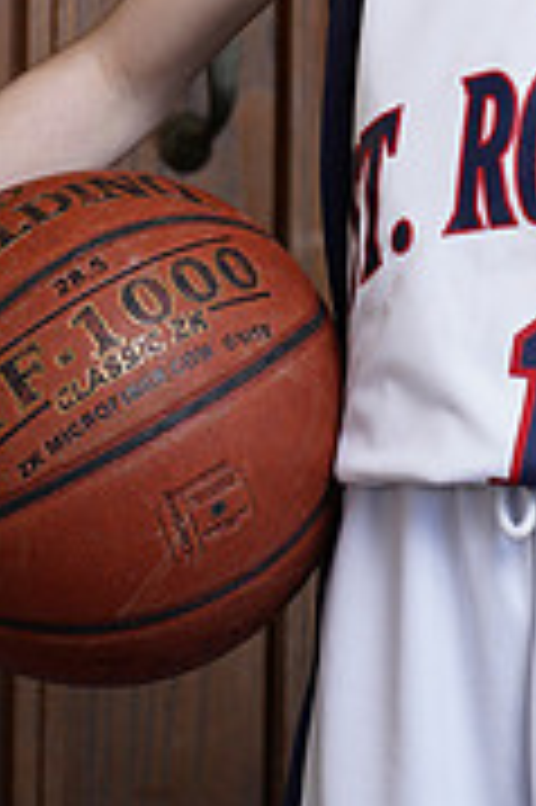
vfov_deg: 7.4
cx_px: 577
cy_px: -180
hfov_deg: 5.0
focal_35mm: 275
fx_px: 6153
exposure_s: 1/125
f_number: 5.6
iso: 200
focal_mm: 85
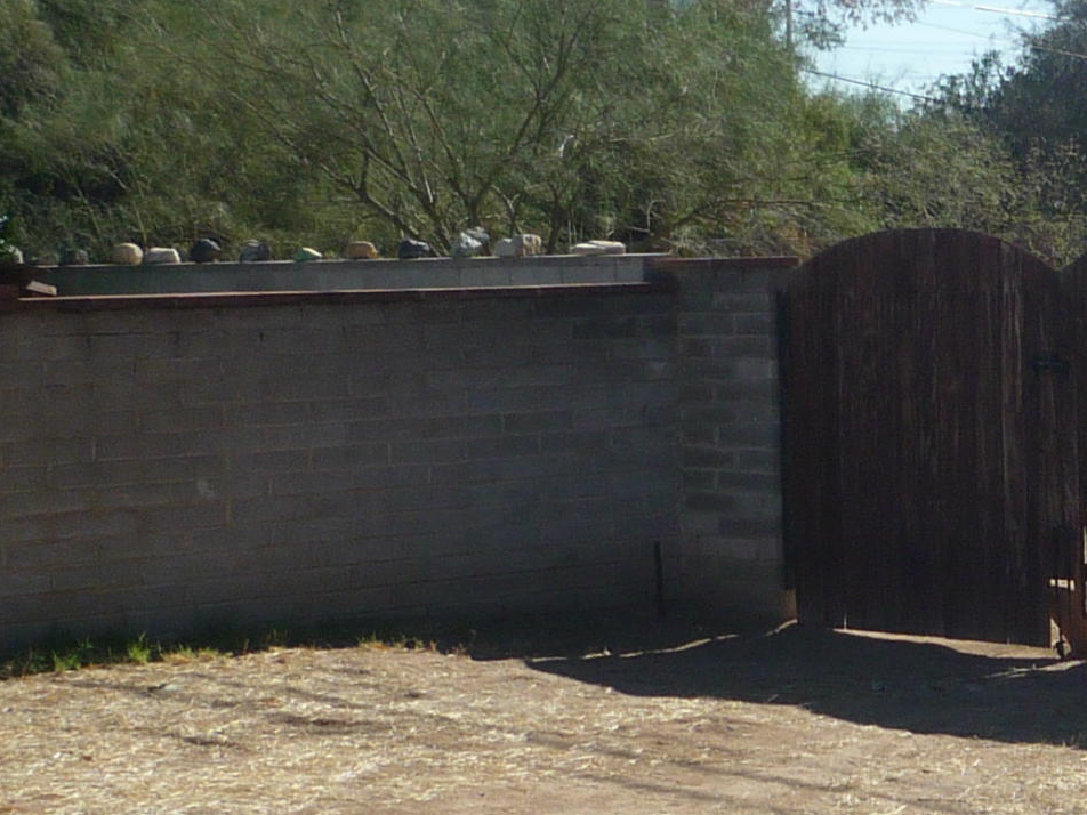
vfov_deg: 14.2
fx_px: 3266
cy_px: 526
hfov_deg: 18.2
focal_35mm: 104
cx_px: 1184
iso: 100
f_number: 8
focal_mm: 5.5
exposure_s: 1/200
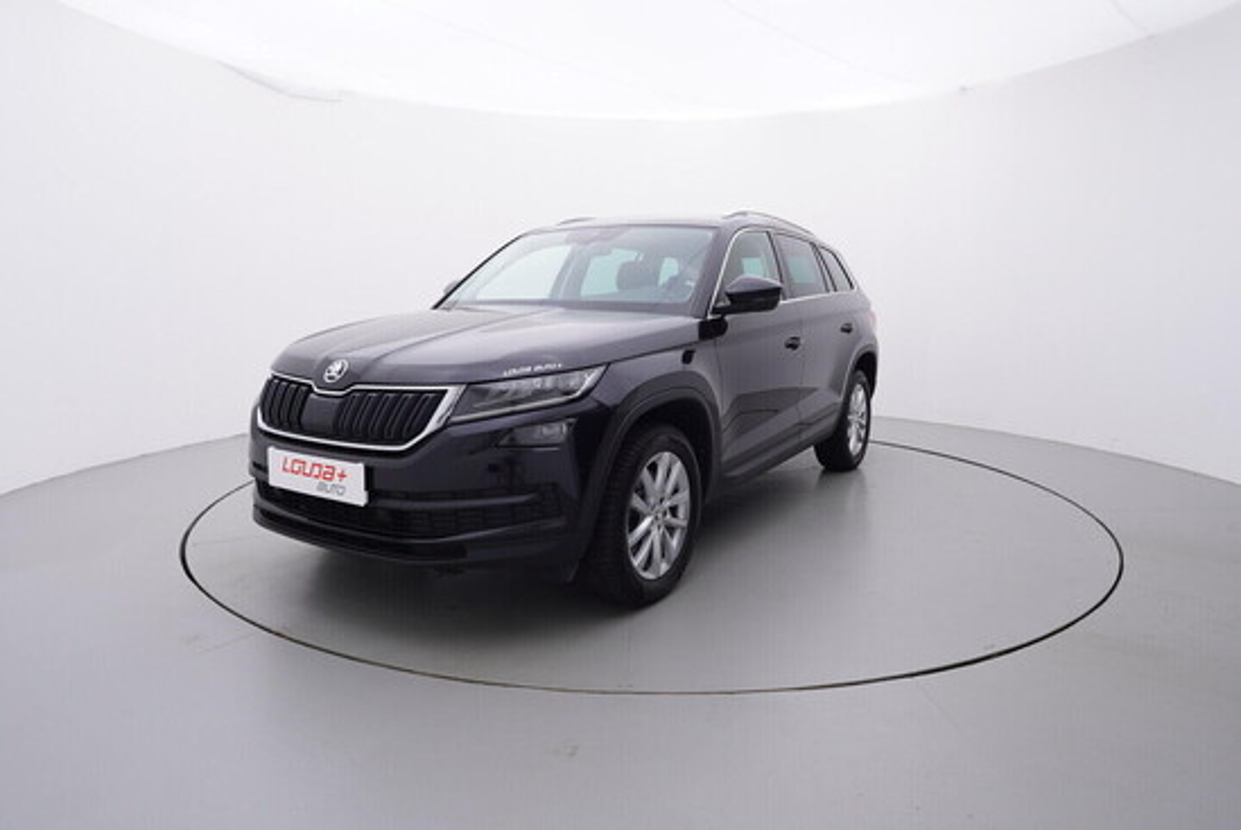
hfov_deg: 77.3
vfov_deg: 56.2
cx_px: 620
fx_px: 776
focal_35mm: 22
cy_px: 415
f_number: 5
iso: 200
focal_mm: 15
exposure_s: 1/80
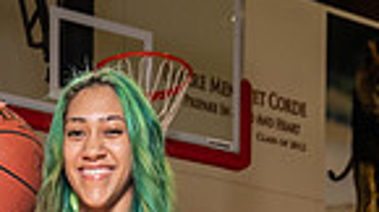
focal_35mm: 101
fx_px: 1013
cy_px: 544
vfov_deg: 10.1
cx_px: 65
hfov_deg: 20.9
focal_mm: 31
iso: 800
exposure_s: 1/250
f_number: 5.6
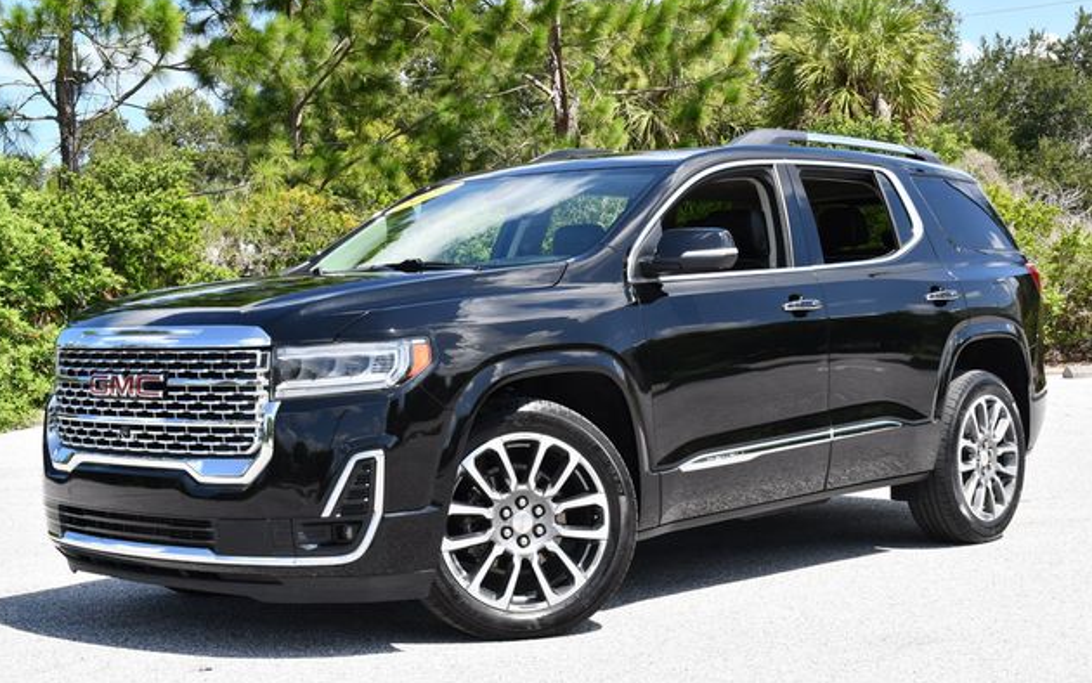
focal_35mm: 58
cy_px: 348
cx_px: 539
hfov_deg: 35.1
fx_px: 1726
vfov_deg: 22.4
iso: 200
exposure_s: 1/250
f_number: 8
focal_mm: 28
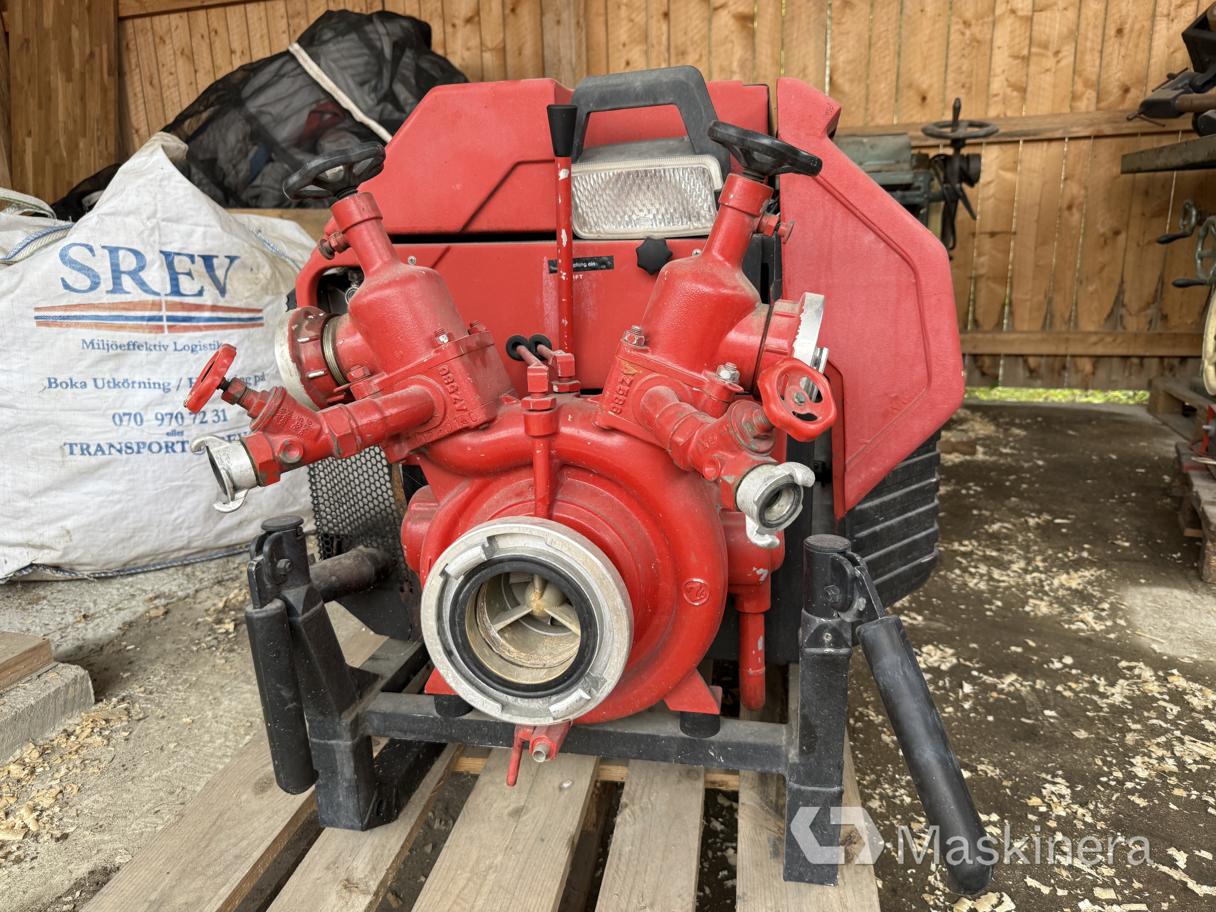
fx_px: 843
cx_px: 608
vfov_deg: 56.8
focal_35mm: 24
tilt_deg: -14.3
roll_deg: +0.8
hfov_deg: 71.6
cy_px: 456
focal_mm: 6.76
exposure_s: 1/121
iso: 100
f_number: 1.78
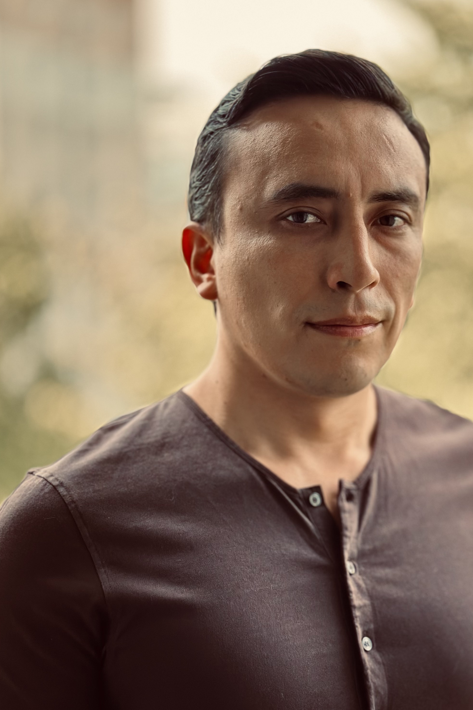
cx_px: 302
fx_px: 1340
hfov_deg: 20.0
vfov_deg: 29.6
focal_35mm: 68
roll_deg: +0.1
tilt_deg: -6.6
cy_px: 413
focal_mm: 6.86
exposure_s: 1/541
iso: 80
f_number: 1.78
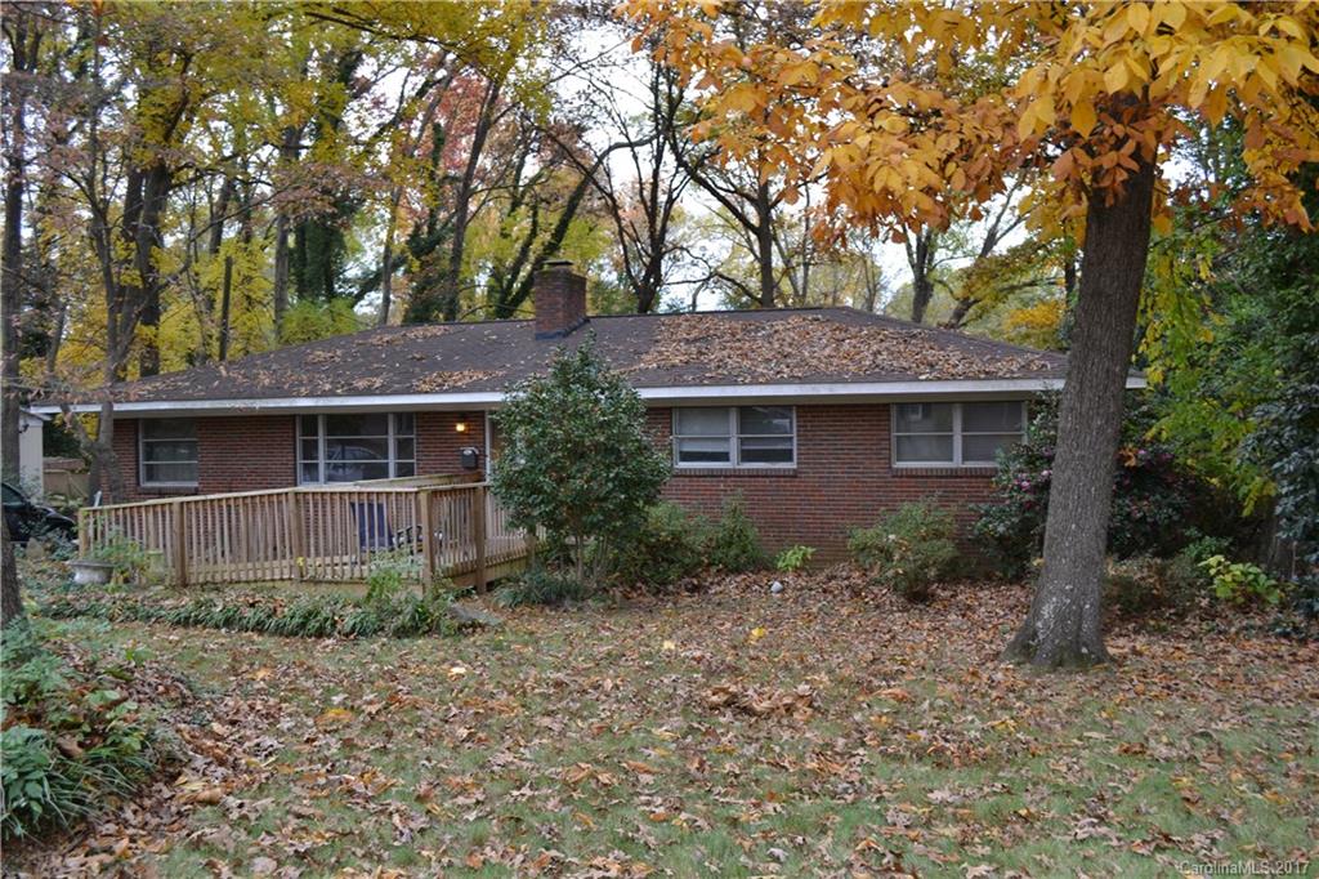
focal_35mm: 30
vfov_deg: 43.6
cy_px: 440
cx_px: 660
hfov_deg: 61.9
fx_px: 1099
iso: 160
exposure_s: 1/125
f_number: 5.6
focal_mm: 20
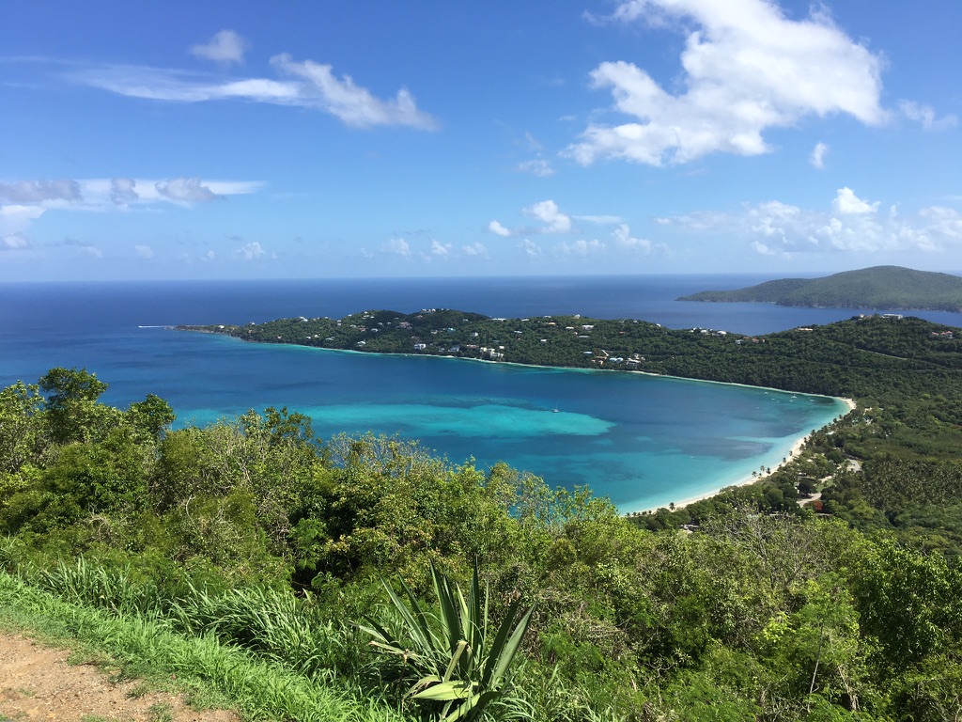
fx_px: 806
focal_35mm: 29
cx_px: 481
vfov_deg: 48.2
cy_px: 361
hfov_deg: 61.7
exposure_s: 1/1425
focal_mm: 4.15
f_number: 2.2
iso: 25
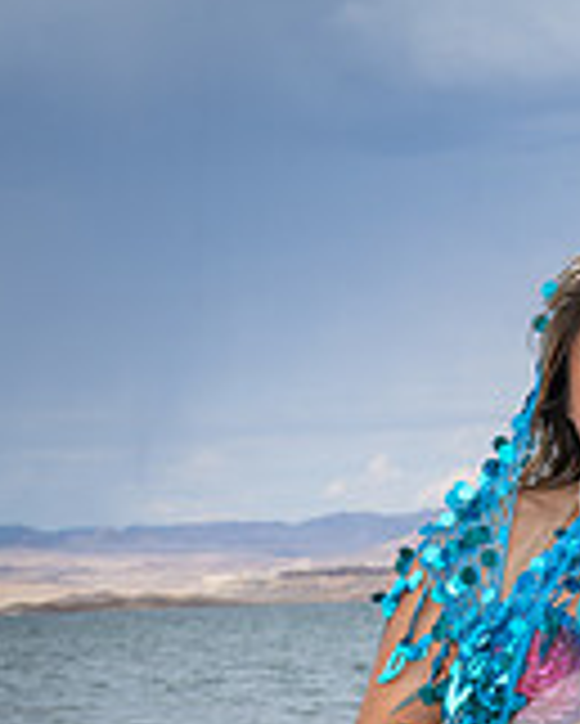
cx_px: 661
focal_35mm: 157
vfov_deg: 11.9
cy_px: 998
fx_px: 3366
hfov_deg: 9.7
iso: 64
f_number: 10
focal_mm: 60
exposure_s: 1/250
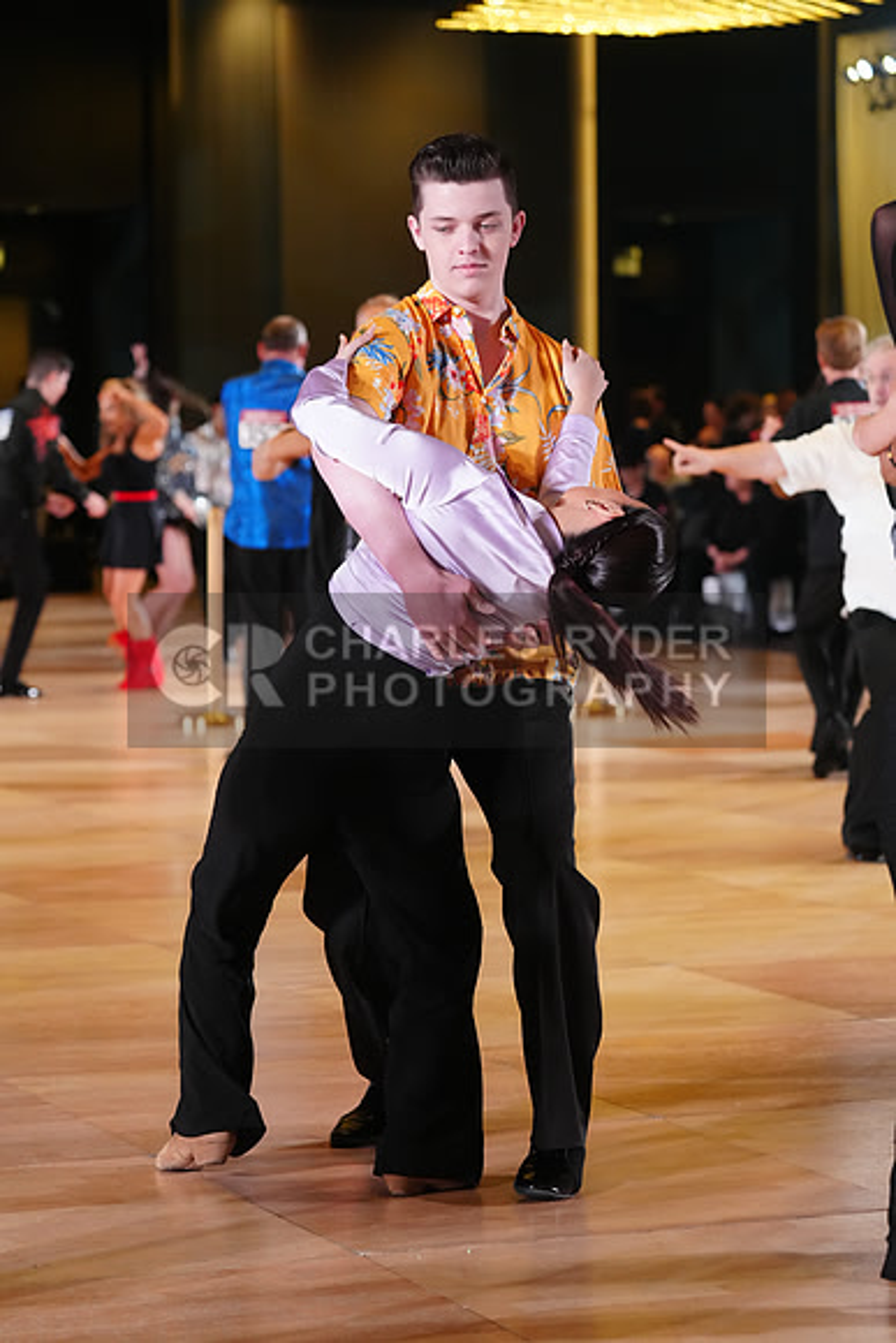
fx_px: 3656
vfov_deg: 20.8
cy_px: 672
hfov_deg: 14.0
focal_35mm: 98
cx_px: 448
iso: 3200
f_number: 4
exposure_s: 1/400
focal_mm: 98
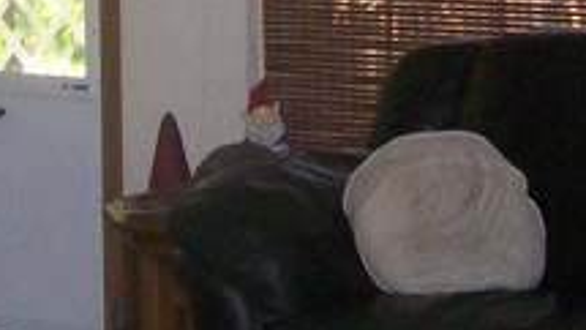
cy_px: -183
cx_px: 202
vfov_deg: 6.4
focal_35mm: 187
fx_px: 2906
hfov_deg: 11.5
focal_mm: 6
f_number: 2.7
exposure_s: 1/64
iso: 140
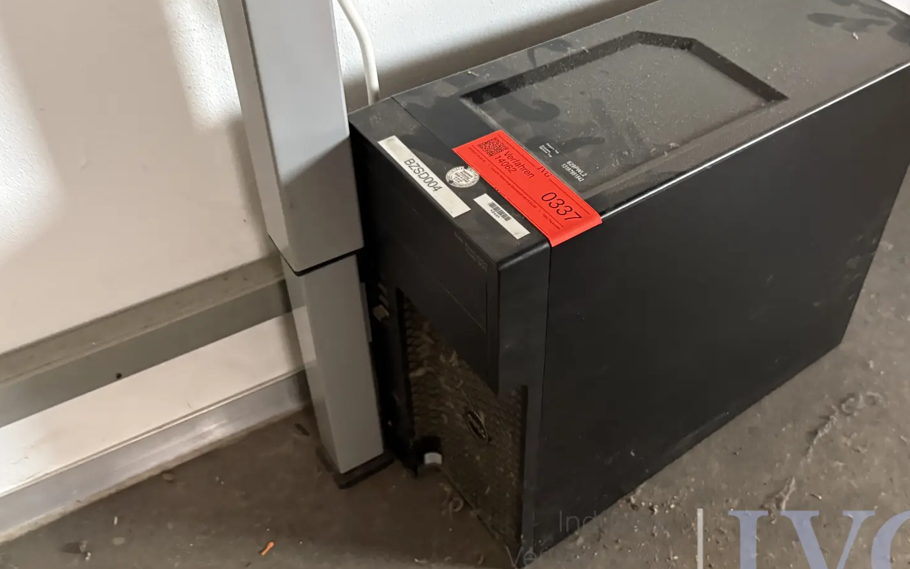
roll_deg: -6.2
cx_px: 596
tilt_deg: -42.1
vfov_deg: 34.4
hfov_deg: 51.9
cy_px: 237
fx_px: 918
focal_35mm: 37
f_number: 1.6
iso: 500
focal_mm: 5.96
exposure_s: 1/60
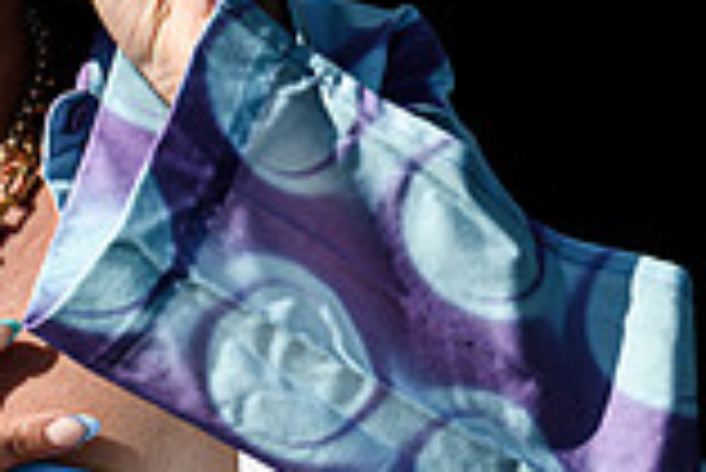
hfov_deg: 2.5
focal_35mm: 814
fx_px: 15978
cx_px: -101
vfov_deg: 1.7
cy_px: -58
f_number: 5
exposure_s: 1/1600
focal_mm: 190
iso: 250
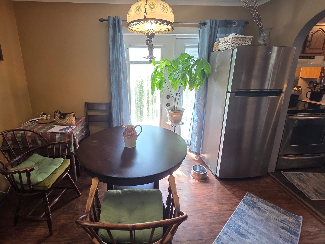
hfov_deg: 94.2
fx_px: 150
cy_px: 109
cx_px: 146
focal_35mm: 16
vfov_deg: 77.9
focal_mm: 2.2
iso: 250
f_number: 2.2
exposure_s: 1/60
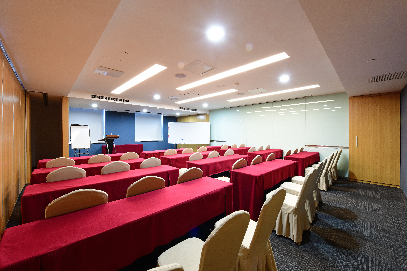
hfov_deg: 104.3
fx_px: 158
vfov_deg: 81.2
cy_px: 136
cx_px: 204
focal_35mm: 14
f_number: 14
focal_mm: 14
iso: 800
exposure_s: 1
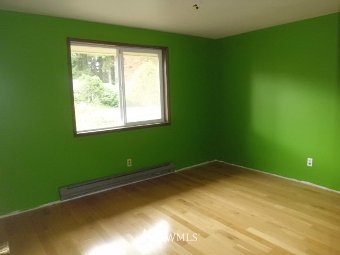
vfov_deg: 53.1
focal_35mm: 26
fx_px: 255
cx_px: 170
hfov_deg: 67.3
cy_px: 128
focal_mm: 4.7
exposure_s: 1/60
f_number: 2.8
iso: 400
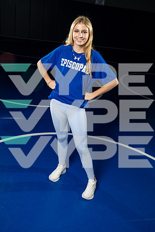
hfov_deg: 35.9
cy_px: 116
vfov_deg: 51.9
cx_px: 78
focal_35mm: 37
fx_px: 239
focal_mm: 37
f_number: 4
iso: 800
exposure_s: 1/125
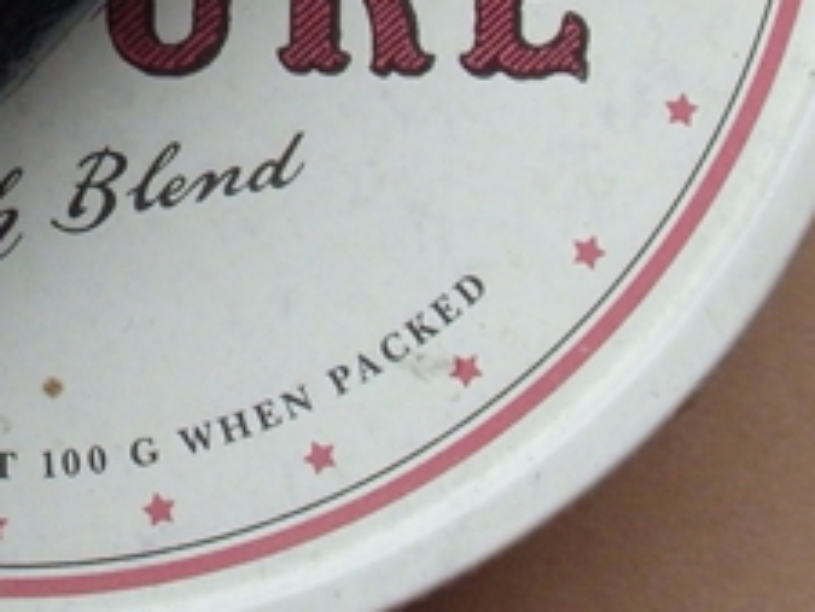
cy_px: -170
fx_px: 3769
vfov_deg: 9.1
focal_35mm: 160
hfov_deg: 12.2
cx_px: 65
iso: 500
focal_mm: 8
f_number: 3.8
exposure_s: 1/50
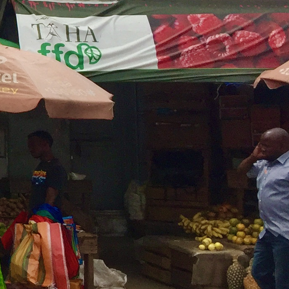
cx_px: -358
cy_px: 18
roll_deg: -1.1
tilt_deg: +4.0
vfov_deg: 14.1
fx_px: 1152
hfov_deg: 12.1
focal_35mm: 122
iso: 32
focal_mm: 4.15
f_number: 2.2
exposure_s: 1/3968
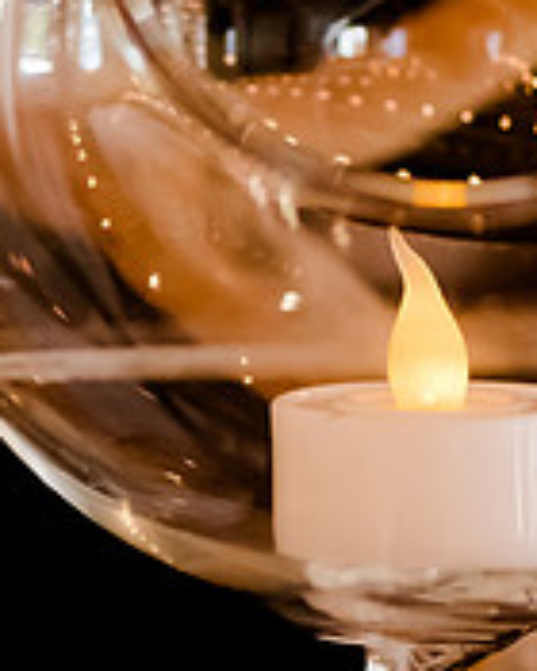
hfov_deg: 4.1
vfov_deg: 5.1
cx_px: 288
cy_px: 199
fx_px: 7510
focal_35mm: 378
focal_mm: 105
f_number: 3
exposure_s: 1/320
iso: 4000
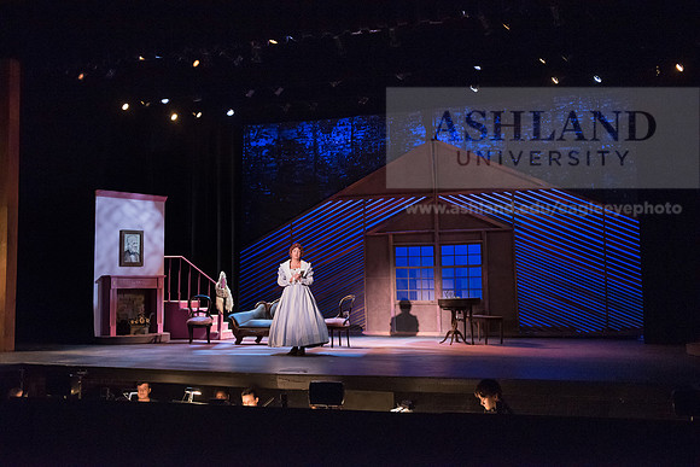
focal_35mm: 40
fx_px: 778
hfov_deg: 48.4
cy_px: 234
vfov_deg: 33.4
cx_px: 350
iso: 4000
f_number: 2.8
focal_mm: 40
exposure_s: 1/160
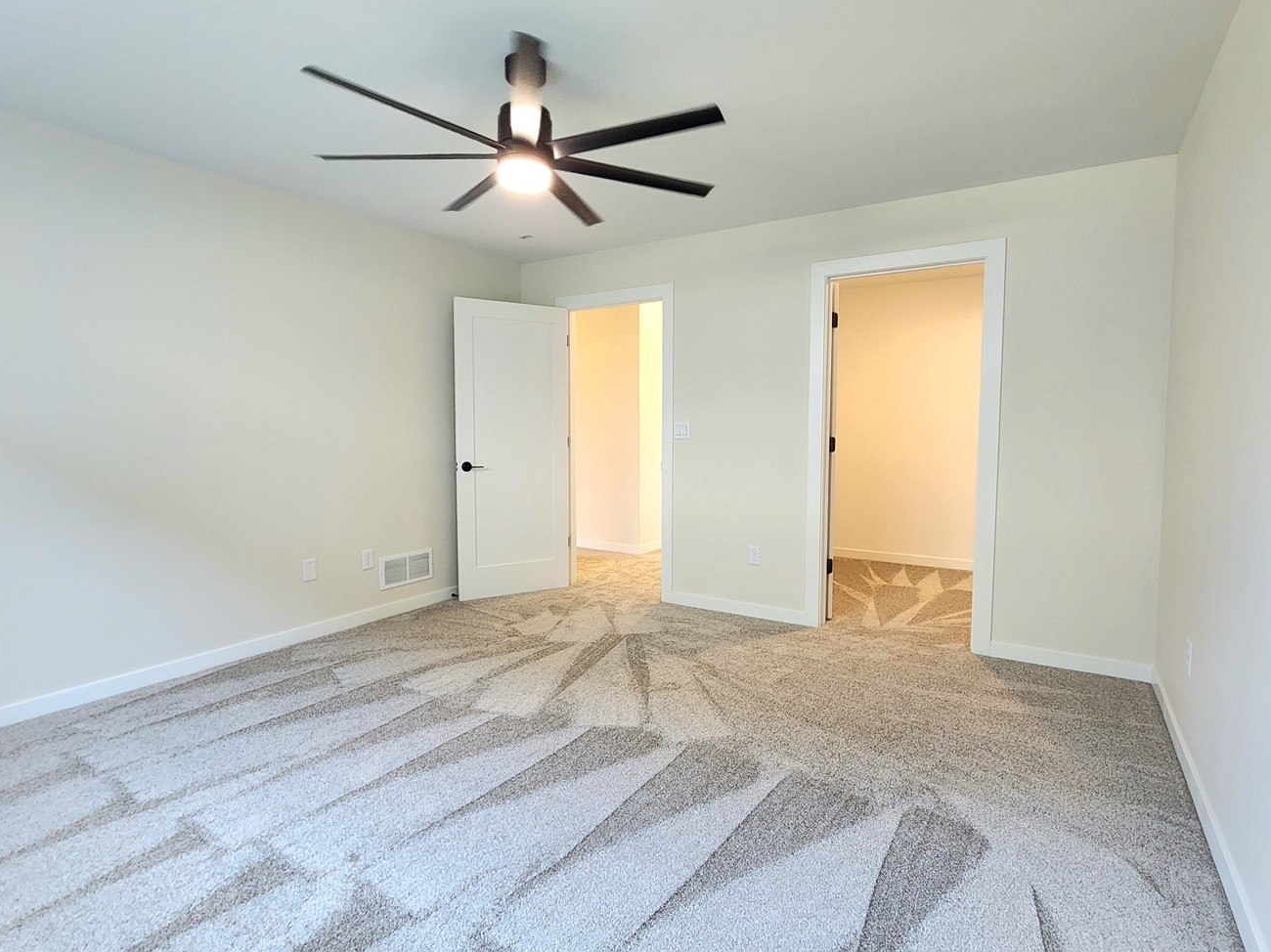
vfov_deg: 78.1
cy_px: 468
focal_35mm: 16
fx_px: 587
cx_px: 636
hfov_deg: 94.5
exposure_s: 1/60.2
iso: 320
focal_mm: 2.2
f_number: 2.2
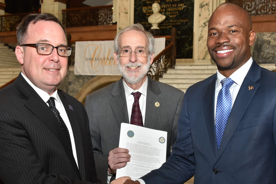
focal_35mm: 34
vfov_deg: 38.9
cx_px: 138
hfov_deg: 55.8
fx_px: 261
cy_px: 92
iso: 800
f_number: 5.6
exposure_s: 1/60
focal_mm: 34
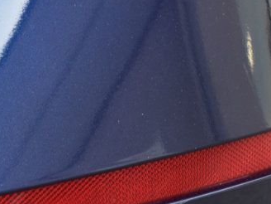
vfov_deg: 6.0
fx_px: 1938
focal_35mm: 248
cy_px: 10
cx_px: -136
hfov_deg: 7.8
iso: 400
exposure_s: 1/60
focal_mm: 55
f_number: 8
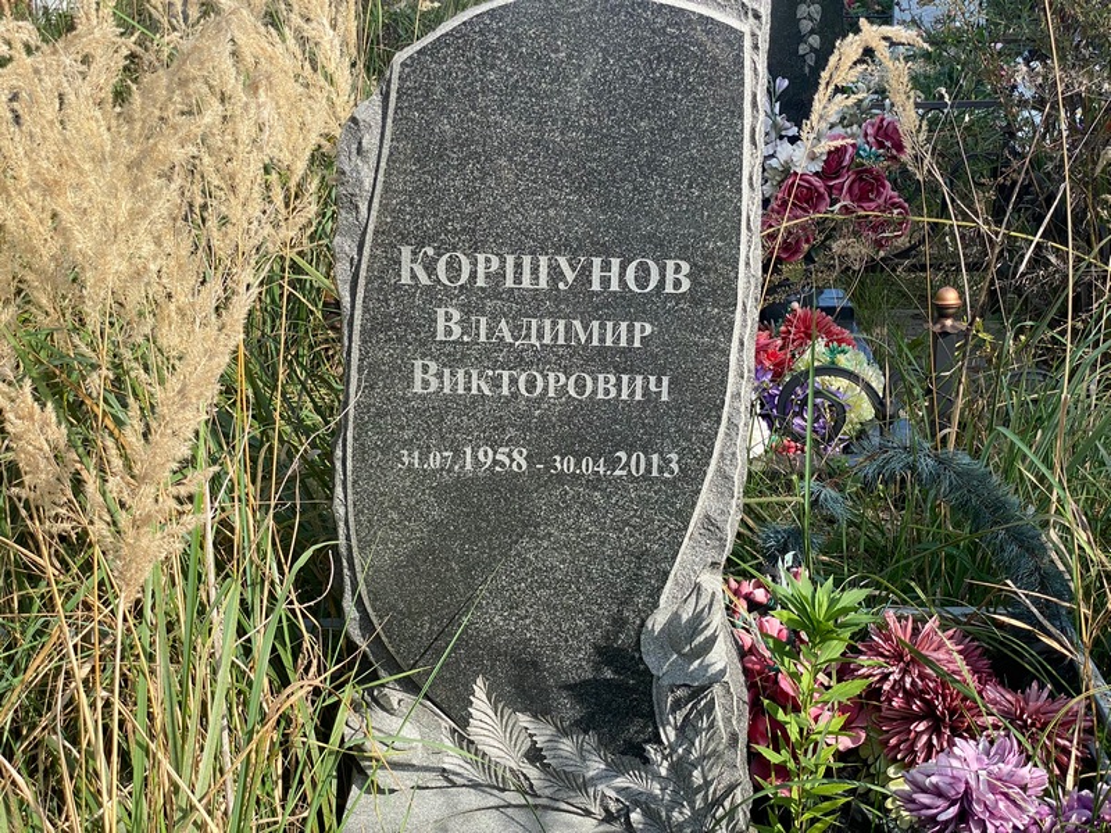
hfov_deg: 36.8
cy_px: 416
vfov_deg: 28.0
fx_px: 1669
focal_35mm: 52
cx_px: 556
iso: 20
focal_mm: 6
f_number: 2
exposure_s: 1/545
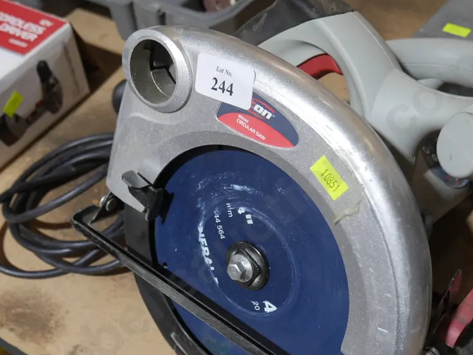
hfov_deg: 36.2
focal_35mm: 53
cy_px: 243
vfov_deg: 27.3
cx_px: 236
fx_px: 724
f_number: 4.1
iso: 500
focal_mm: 19
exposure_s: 1/60
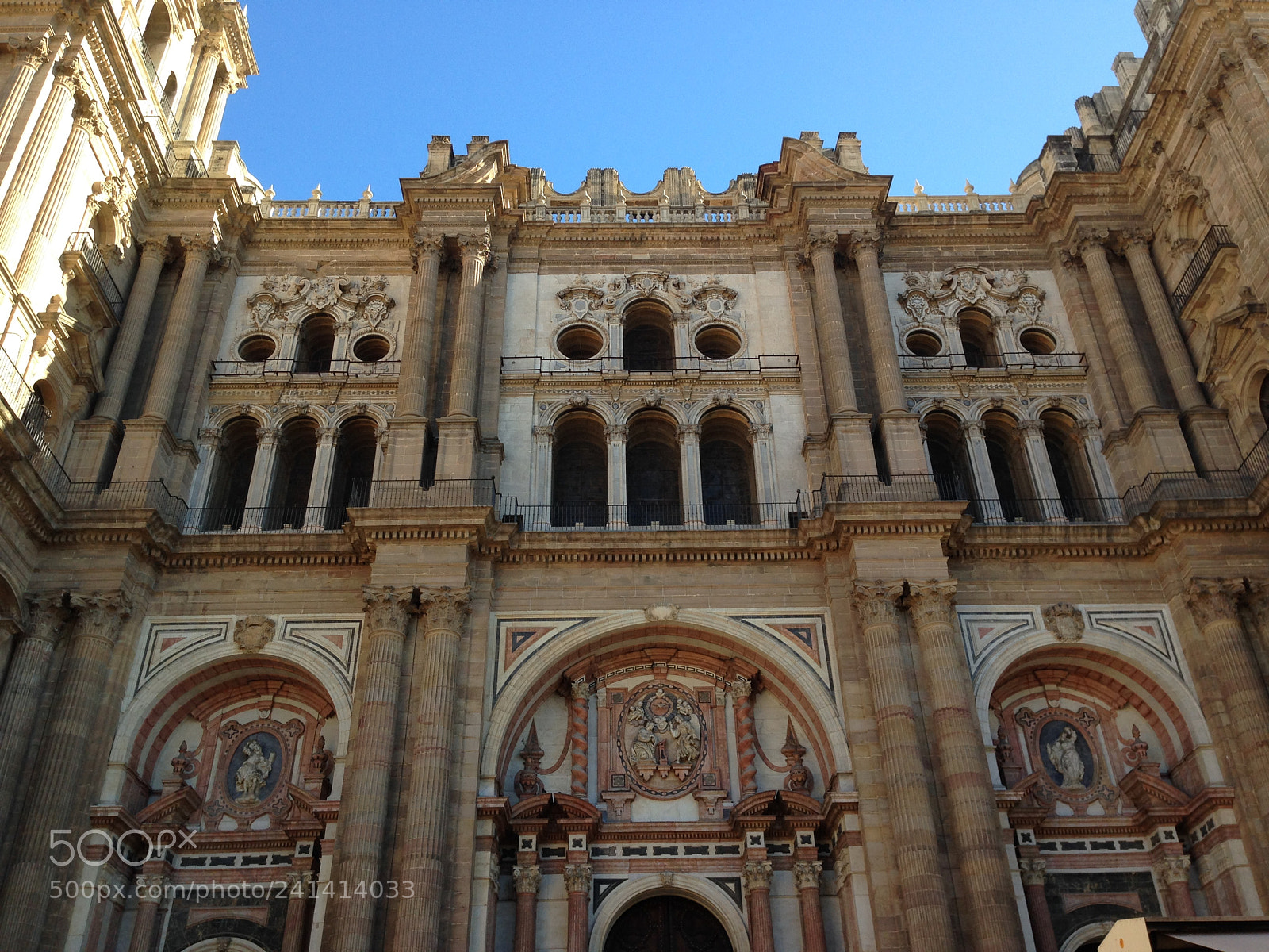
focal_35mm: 33
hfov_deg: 55.4
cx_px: 634
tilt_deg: +36.8
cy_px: 476
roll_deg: -1.3
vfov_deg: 42.9
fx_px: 1210
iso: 50
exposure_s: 1/437
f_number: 2.4
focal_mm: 4.12
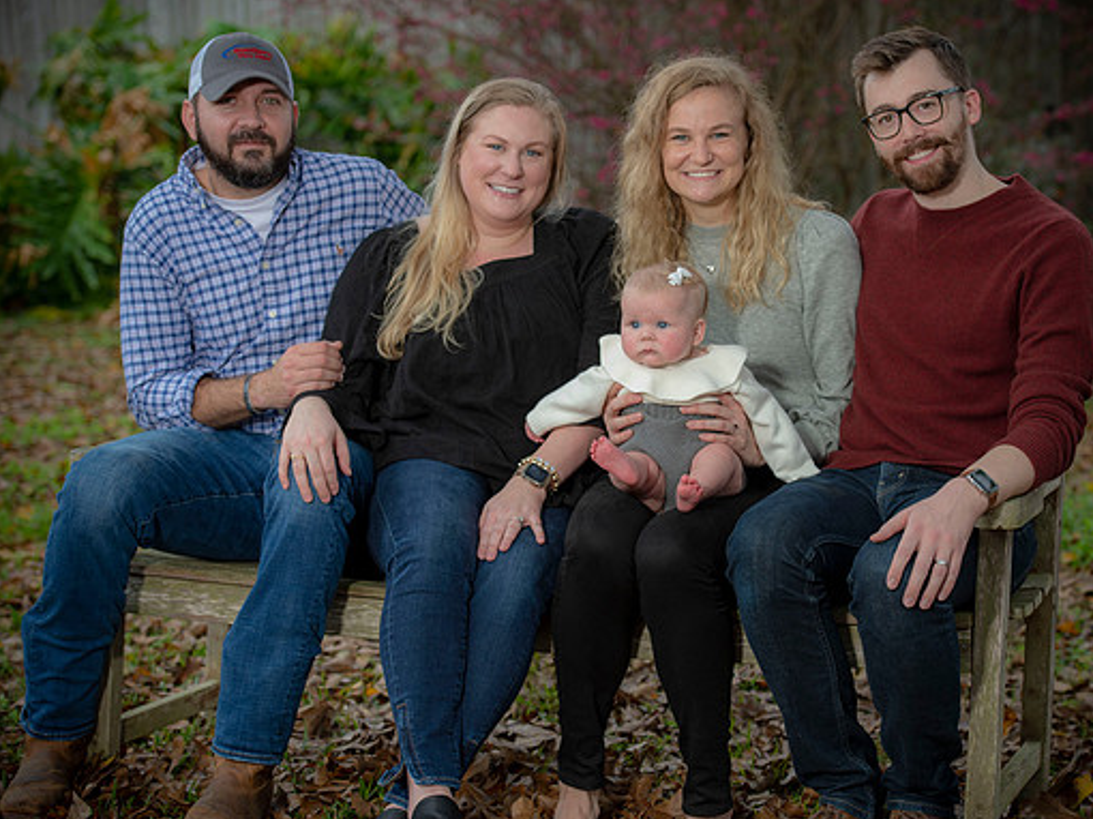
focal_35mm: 94
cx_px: 600
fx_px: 2967
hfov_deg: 20.9
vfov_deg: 15.7
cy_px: 412
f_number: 4
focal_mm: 86
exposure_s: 1/200
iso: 160
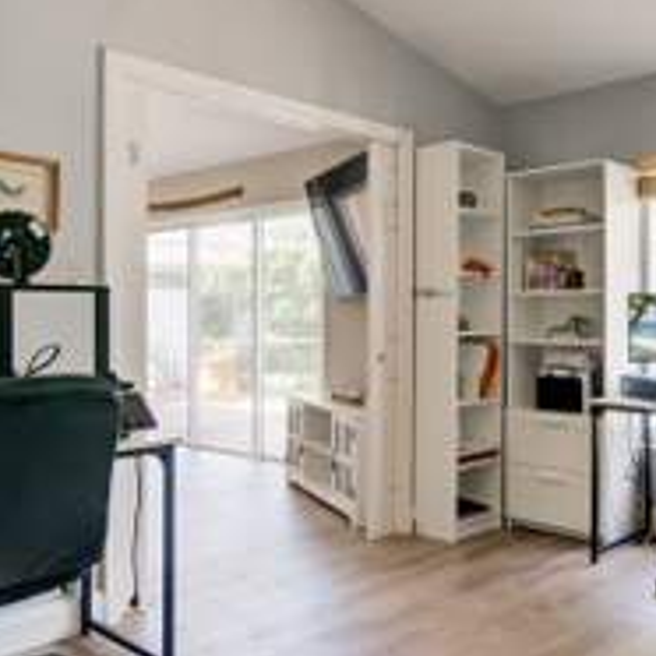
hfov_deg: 46.4
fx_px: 750
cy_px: 321
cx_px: 444
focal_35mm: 35
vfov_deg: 47.2
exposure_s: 1/4
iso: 500
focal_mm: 16
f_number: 8
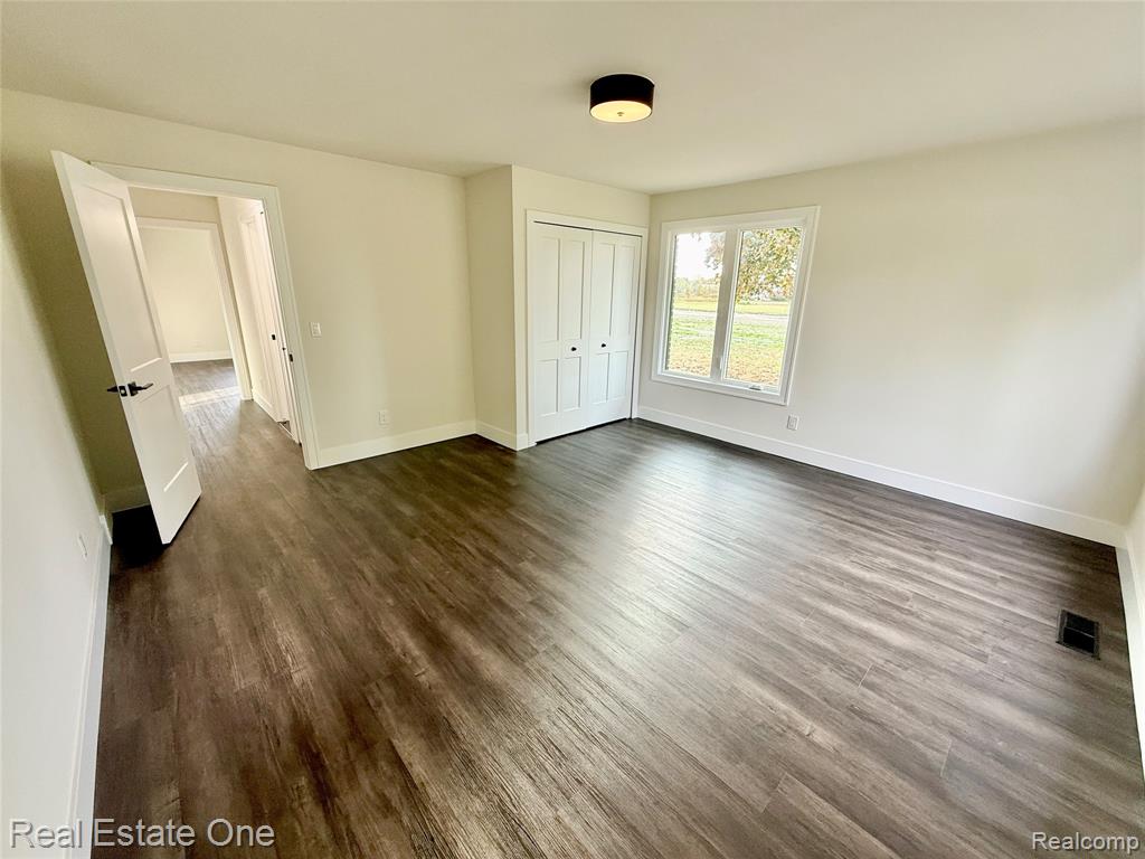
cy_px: 430
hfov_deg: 102.1
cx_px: 572
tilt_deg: -17.8
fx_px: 463
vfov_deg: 85.7
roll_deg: -1.2
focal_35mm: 14
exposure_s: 1/99
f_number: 2.2
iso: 125
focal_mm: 2.22
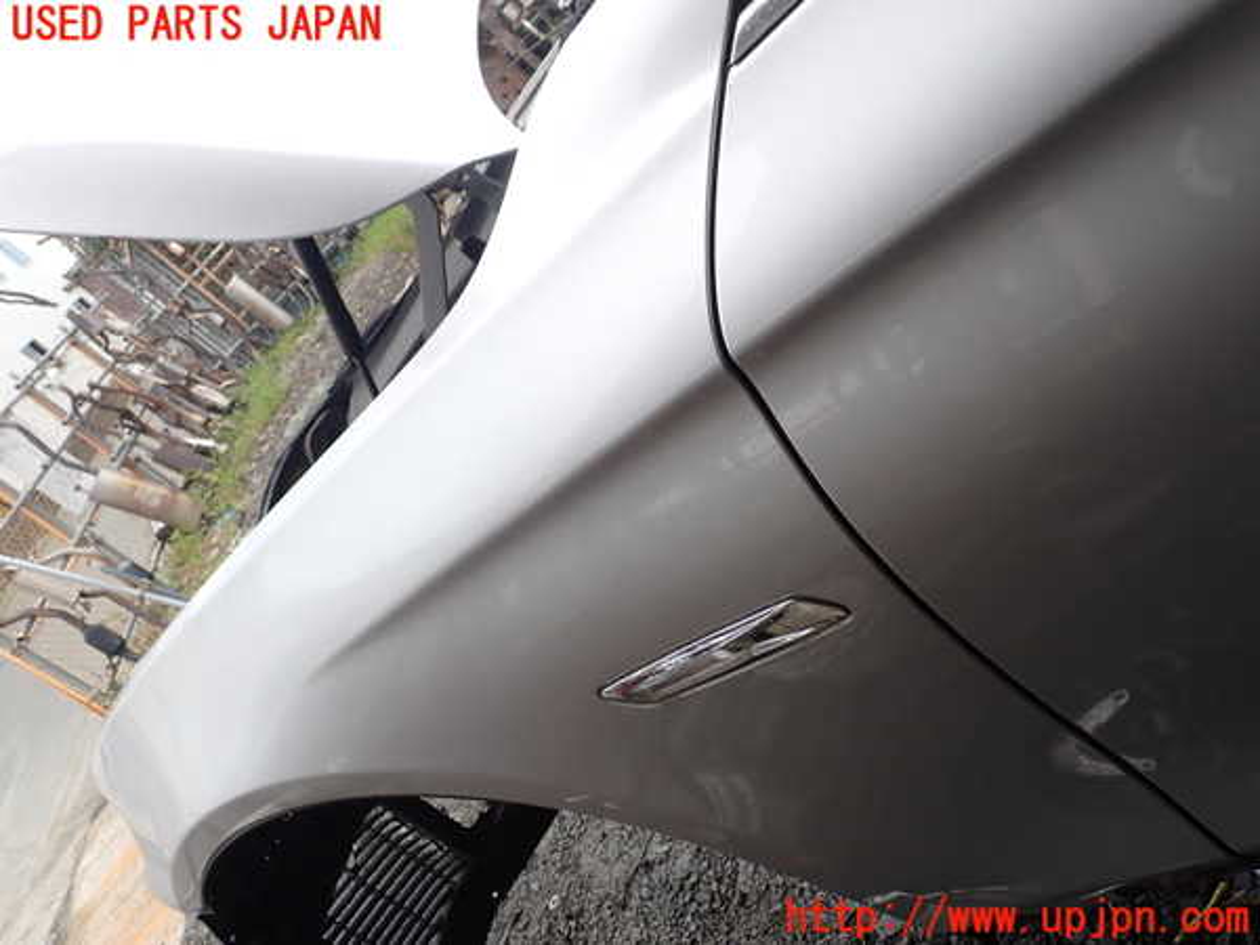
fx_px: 1092
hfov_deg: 60.0
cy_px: 472
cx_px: 630
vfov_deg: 46.8
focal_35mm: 30
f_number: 3.2
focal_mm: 5.4
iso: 100
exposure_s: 1/250
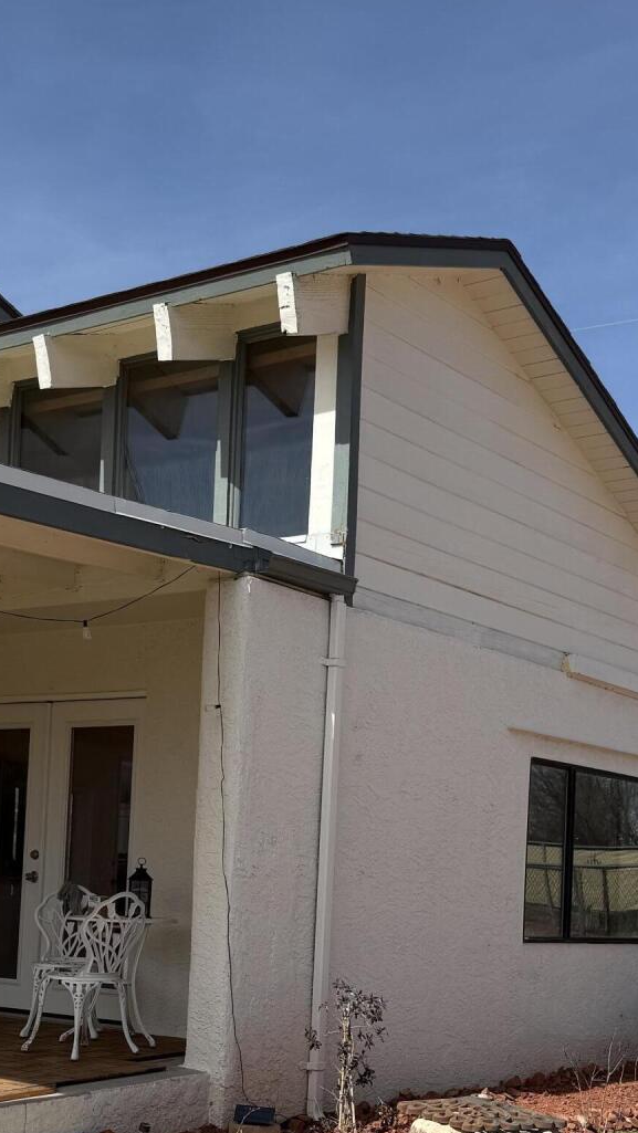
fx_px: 1533
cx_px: 320
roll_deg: -2.9
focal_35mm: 51
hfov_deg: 23.5
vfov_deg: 39.6
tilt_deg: +3.1
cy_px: 831
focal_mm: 6.76
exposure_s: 1/5714
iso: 80
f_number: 1.78
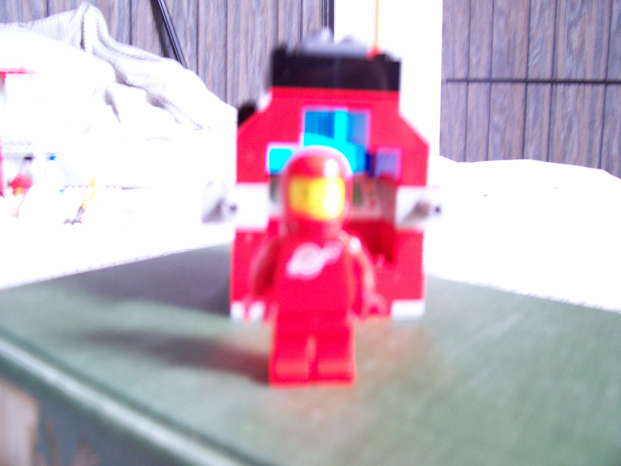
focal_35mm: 34
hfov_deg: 54.0
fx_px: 610
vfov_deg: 41.8
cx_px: 310
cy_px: 233
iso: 160
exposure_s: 1/2
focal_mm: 5.6
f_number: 2.7
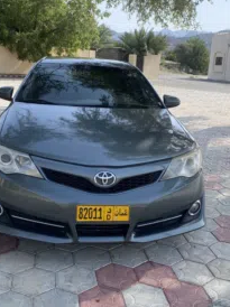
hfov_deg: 37.6
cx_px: 107
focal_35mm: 38
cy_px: 138
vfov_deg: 48.9
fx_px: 337
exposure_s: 1/1429
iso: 32
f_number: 1.8
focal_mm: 4.25
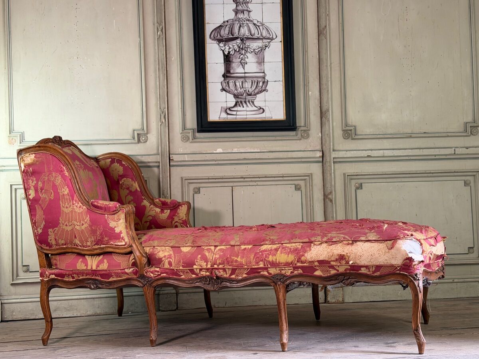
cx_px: 240
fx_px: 664
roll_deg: +2.4
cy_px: 180
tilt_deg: +3.1
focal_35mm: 48
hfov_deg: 39.7
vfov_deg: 30.3
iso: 100
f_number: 1.78
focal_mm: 6.76
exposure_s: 1/50
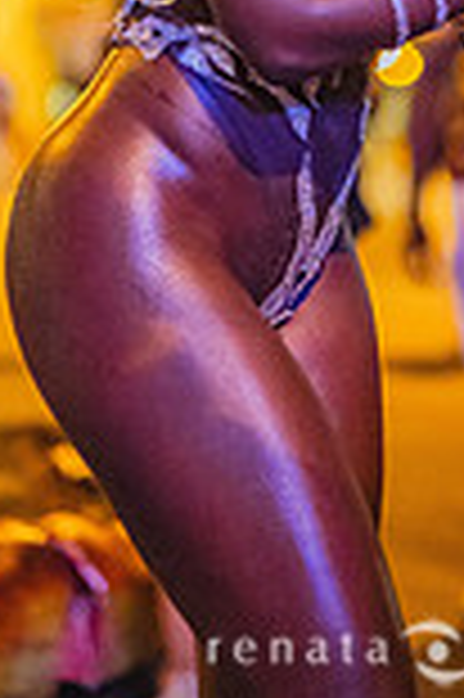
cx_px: 428
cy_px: -284
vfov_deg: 13.5
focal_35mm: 145
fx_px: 2809
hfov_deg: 9.4
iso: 6400
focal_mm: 50
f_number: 1.2
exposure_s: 1/250
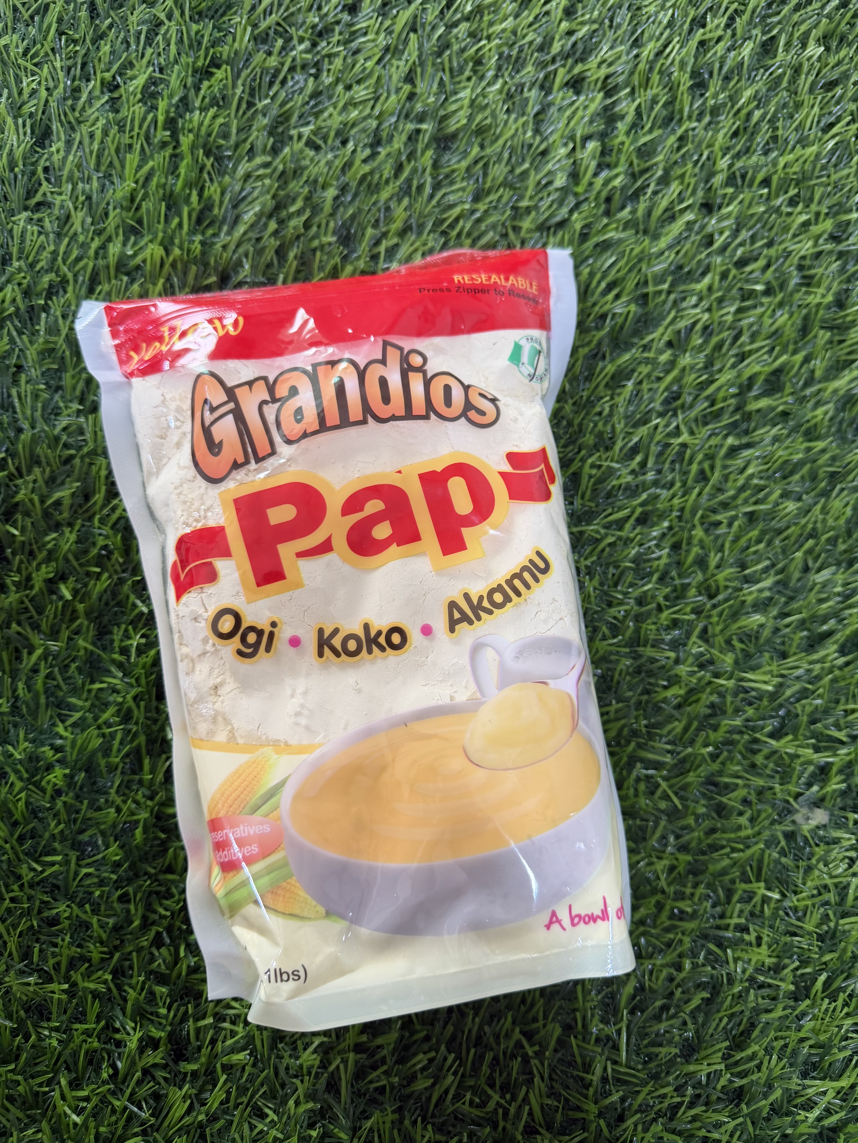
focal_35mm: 24
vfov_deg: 71.6
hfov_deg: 56.8
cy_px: 572
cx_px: 429
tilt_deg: -82.7
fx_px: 793
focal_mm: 6.76
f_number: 1.78
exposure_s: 1/60
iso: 125
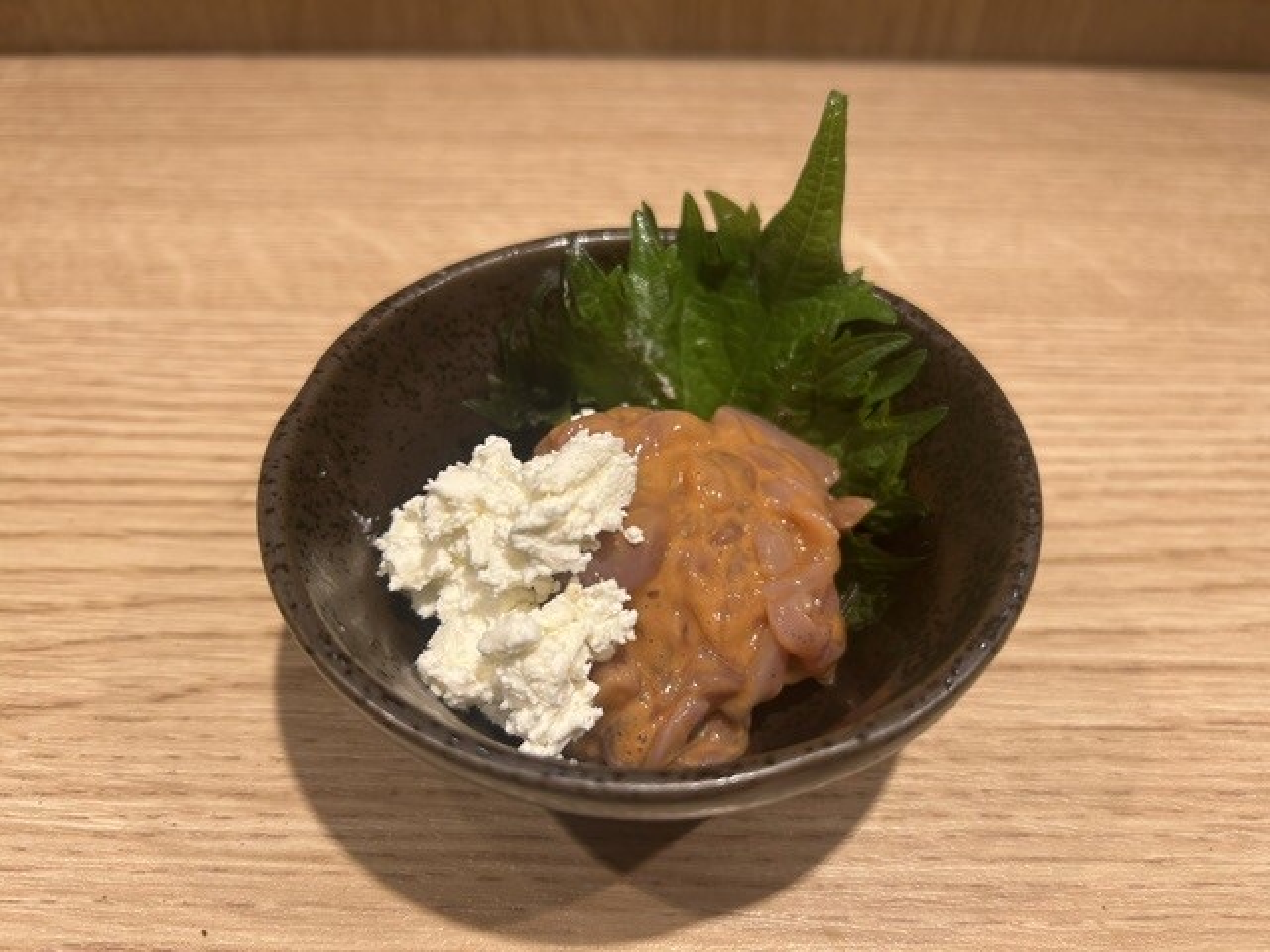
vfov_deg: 53.1
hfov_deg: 67.3
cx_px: 635
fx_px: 954
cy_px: 476
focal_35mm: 26
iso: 50
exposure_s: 1/450
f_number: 1.5
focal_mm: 5.7
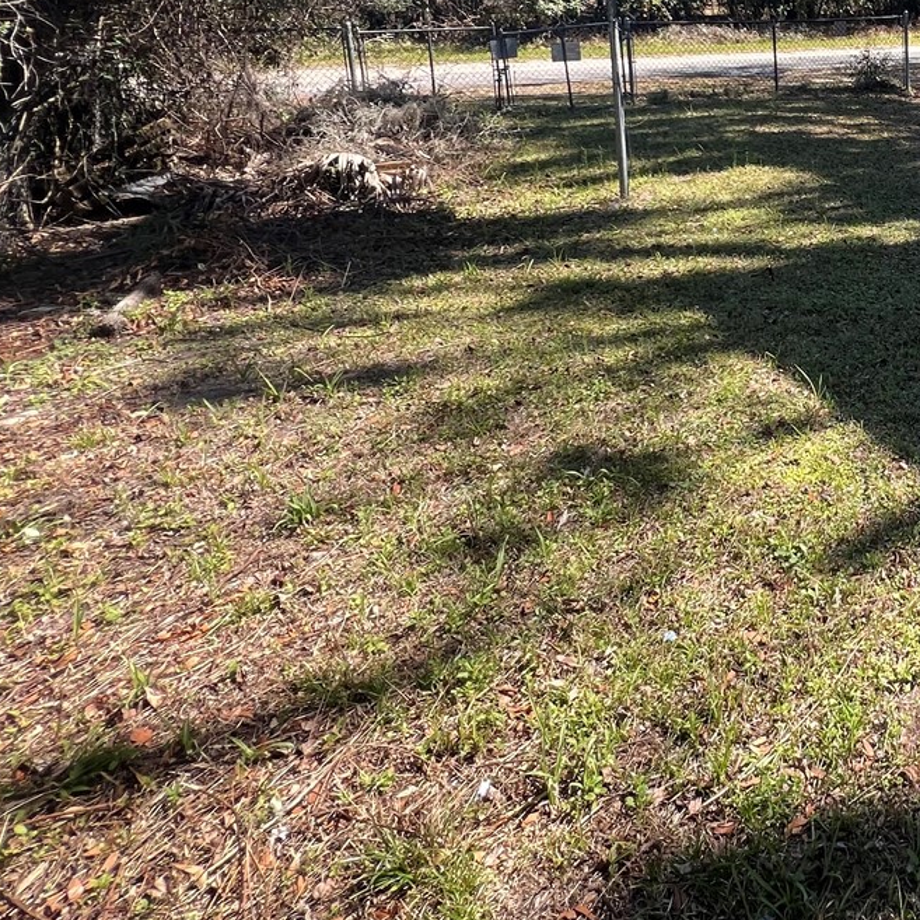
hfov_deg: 45.8
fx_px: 842
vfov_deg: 51.9
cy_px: 127
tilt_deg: -10.8
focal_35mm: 28
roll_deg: +0.2
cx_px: 965
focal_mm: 1.57
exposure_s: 1/250
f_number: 1.8
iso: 32
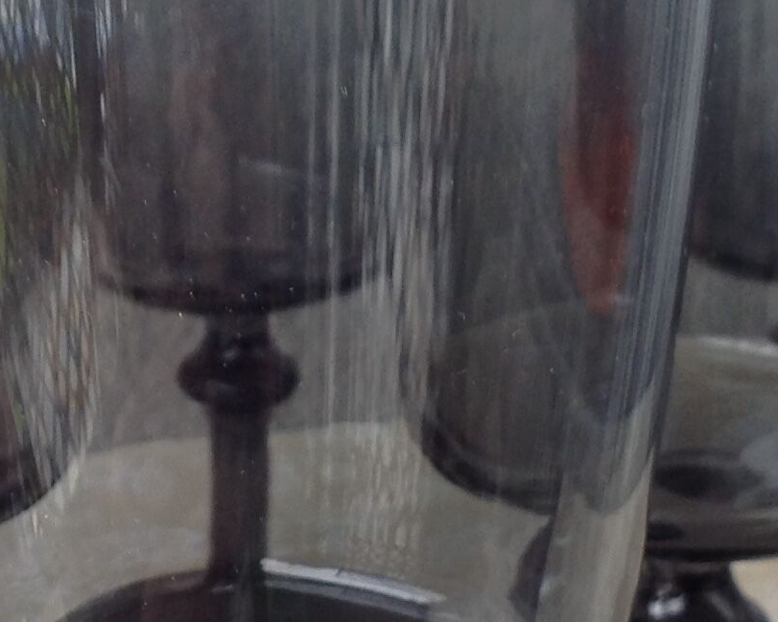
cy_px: 450
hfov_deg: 17.6
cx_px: 332
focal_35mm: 109
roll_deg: -1.8
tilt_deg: -18.6
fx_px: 2510
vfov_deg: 14.1
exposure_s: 1/15
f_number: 2.4
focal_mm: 4.28
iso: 64
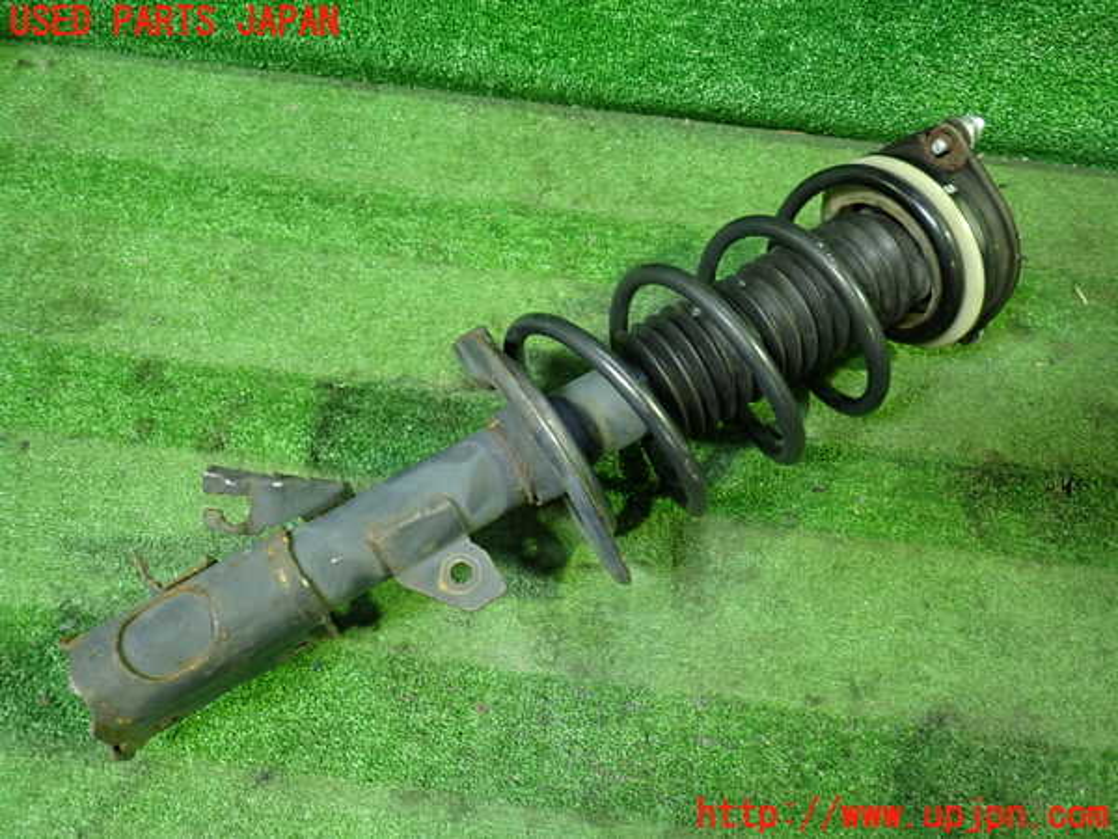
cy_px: 420
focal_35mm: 25
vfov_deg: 54.9
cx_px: 559
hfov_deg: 69.4
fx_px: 807
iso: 500
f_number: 2
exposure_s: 1/30
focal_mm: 4.5
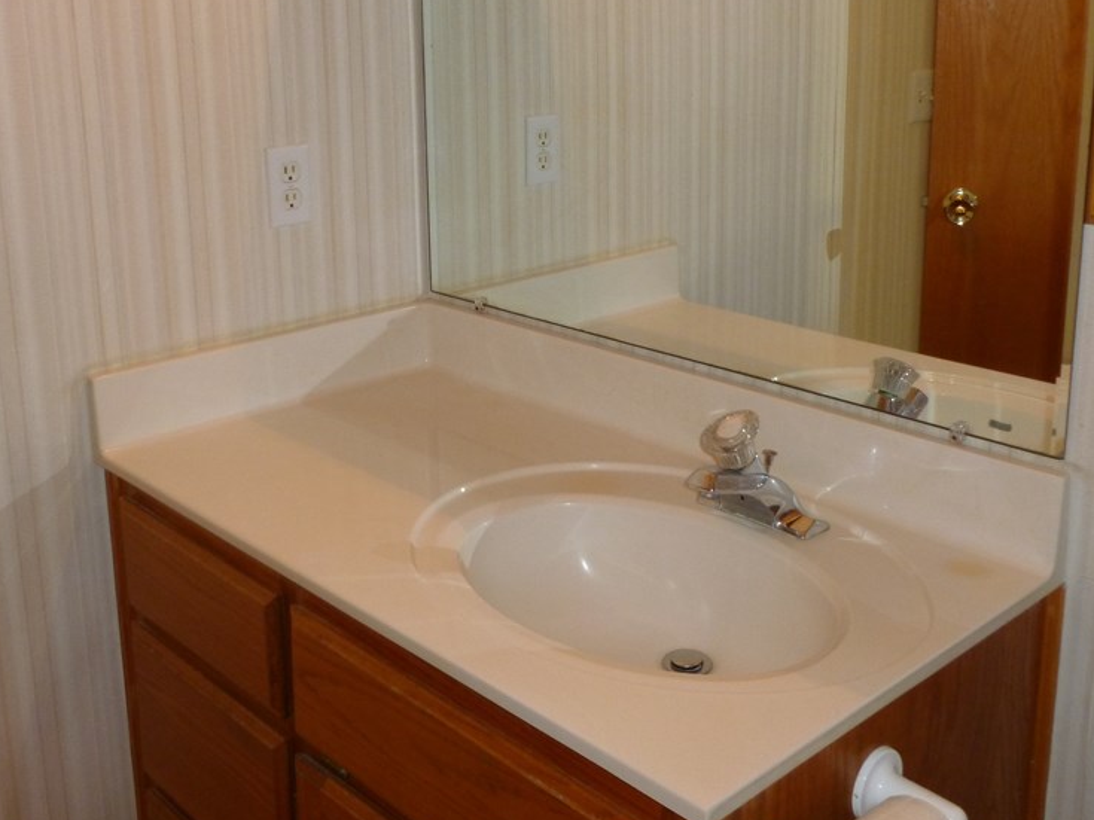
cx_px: 534
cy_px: 266
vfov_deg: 36.4
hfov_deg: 47.9
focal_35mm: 39
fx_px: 1232
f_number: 3.3
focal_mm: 5
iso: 160
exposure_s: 1/60
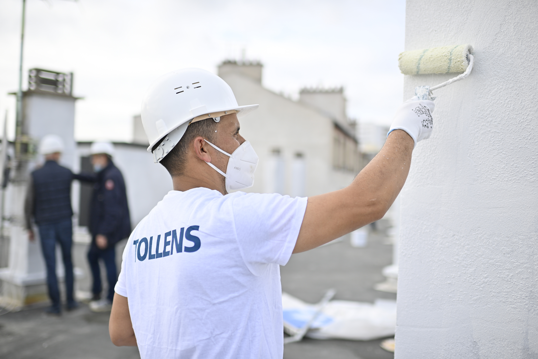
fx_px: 523
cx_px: 269
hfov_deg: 54.4
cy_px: 180
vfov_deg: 37.9
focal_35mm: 35
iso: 100
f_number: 1.8
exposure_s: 1/2000
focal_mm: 35
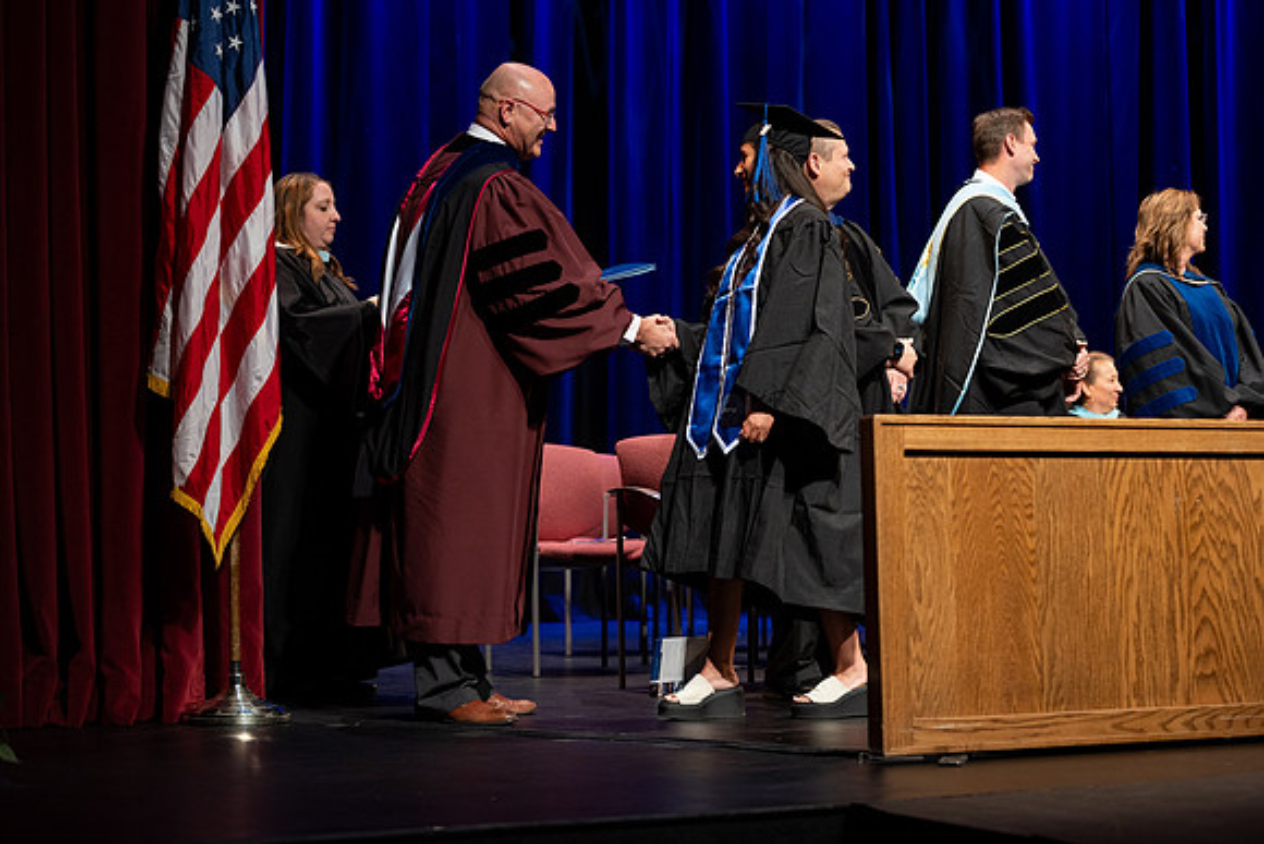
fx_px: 2458
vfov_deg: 19.5
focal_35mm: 70
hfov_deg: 28.8
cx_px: 632
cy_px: 422
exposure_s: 1/250
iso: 640
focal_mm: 70
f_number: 2.8
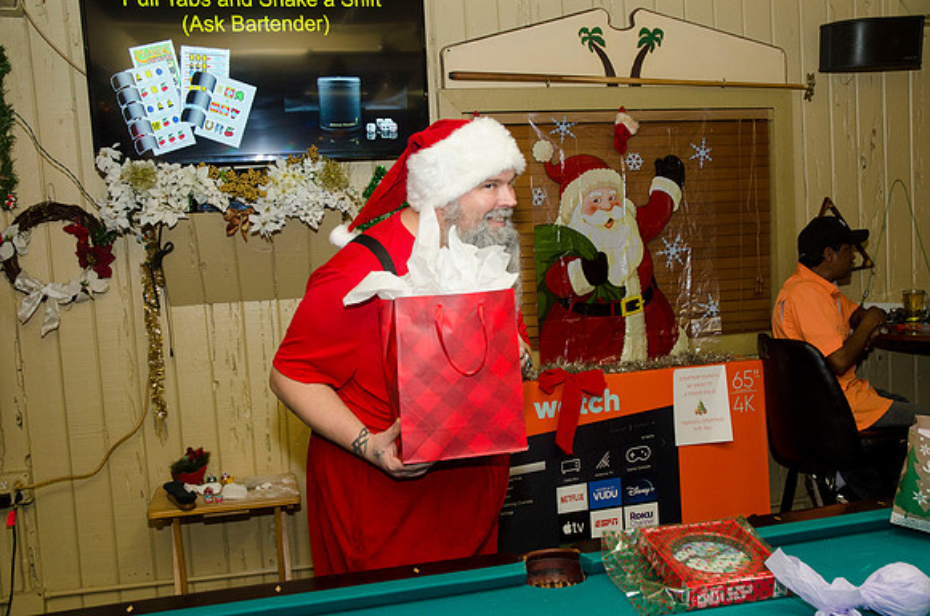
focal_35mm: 36
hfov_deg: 53.2
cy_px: 308
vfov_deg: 36.7
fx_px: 928
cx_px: 465
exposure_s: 1/60
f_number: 5.6
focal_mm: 24
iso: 400
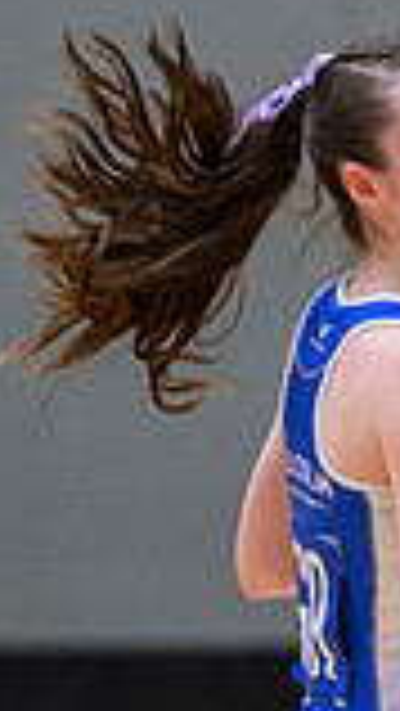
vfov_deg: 2.3
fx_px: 17969
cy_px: 532
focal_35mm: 954
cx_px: 926
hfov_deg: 1.3
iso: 3200
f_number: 3.2
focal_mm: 200
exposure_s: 1/1600
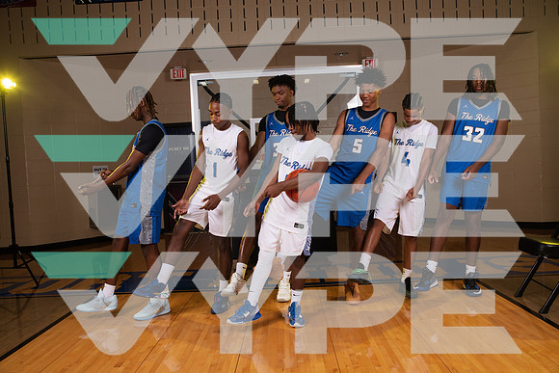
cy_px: 186
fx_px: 466
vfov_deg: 43.6
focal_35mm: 30
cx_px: 280
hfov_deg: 61.9
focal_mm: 30
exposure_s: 1/320
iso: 320
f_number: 7.1
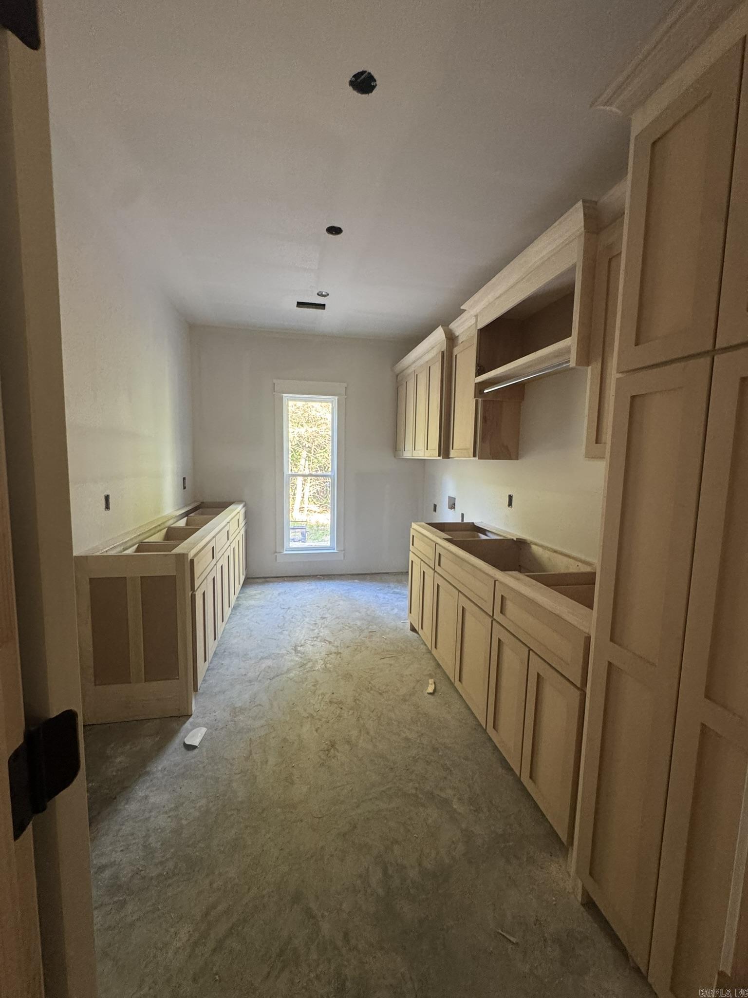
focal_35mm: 14
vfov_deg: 102.1
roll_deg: -0.9
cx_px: 374
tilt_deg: -6.3
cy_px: 499
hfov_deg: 85.7
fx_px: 403
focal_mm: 2.22
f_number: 2.2
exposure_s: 1/60
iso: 500
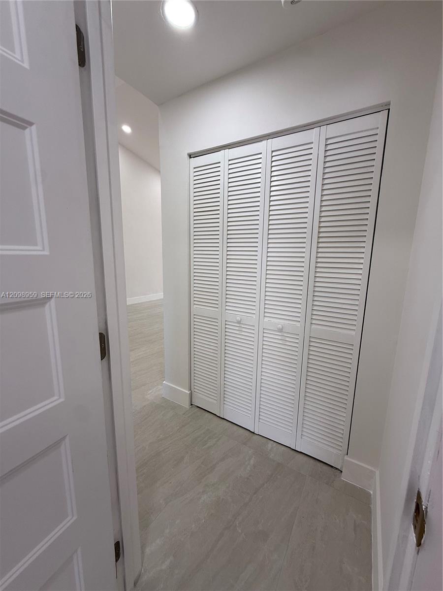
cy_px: 296
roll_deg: -1.3
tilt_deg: -9.2
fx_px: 239
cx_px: 222
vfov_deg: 102.1
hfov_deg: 85.7
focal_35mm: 14
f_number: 2.2
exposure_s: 1/99
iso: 64
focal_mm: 2.22
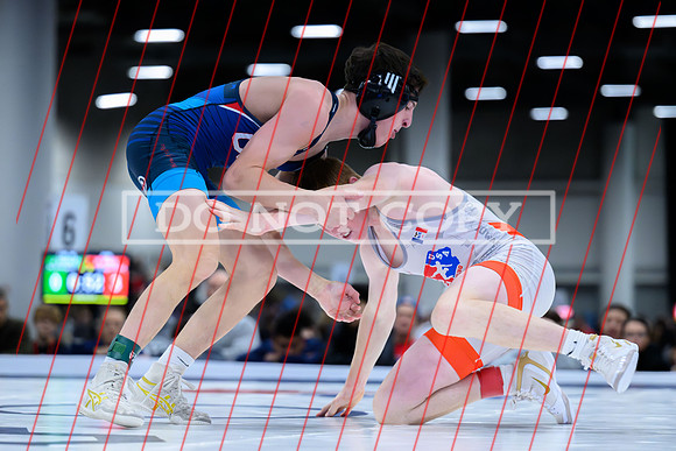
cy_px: 264
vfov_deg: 10.5
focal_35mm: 130
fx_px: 2445
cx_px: 299
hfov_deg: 15.7
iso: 11400
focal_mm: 104
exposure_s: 1/800
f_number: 2.8
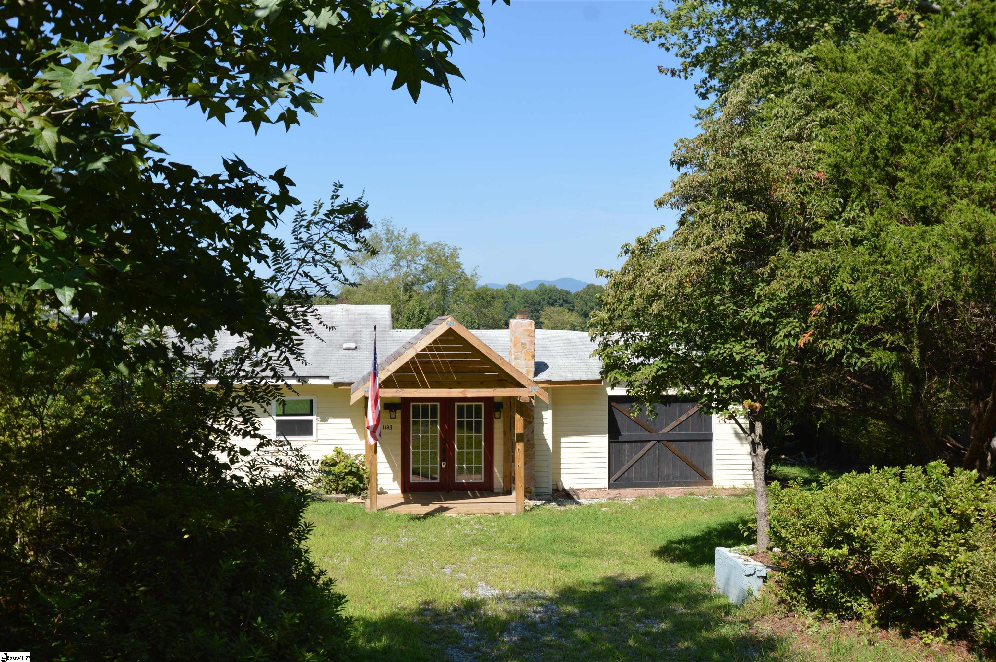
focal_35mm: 36
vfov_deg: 36.8
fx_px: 995
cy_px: 331
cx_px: 498
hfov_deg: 53.2
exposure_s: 1/200
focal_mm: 24
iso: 100
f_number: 7.1
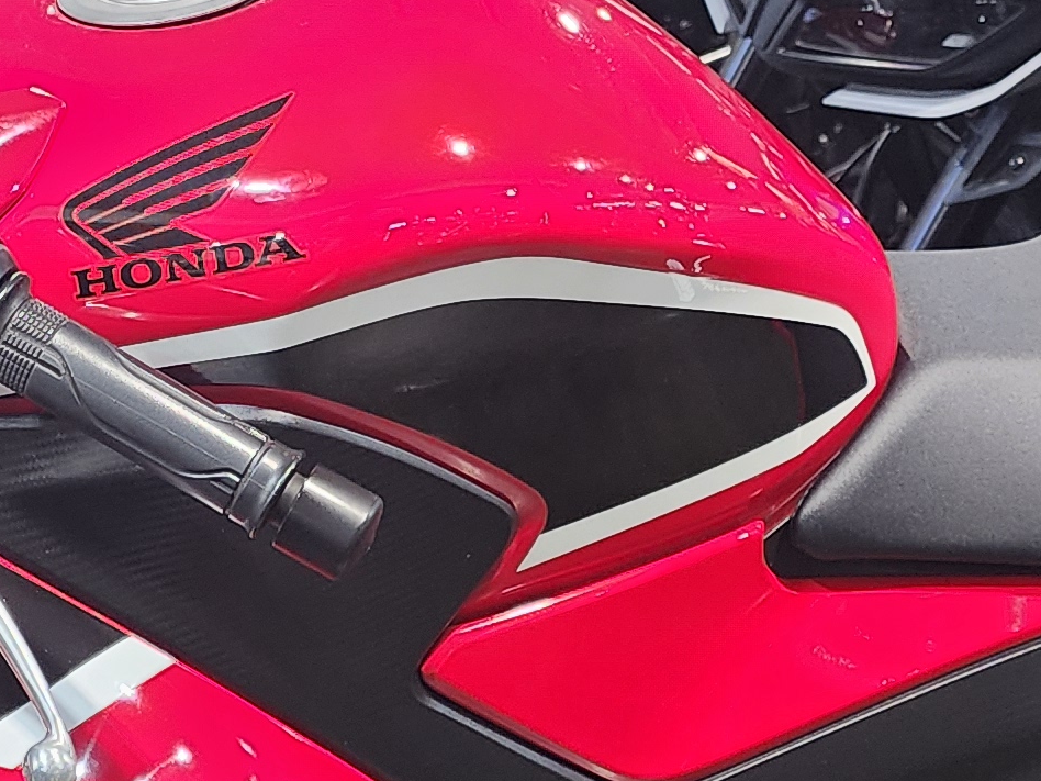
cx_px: 304
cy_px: 588
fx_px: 2917
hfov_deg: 20.1
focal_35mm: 97
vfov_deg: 15.2
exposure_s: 1/120
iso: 320
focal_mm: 6.4
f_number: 1.8
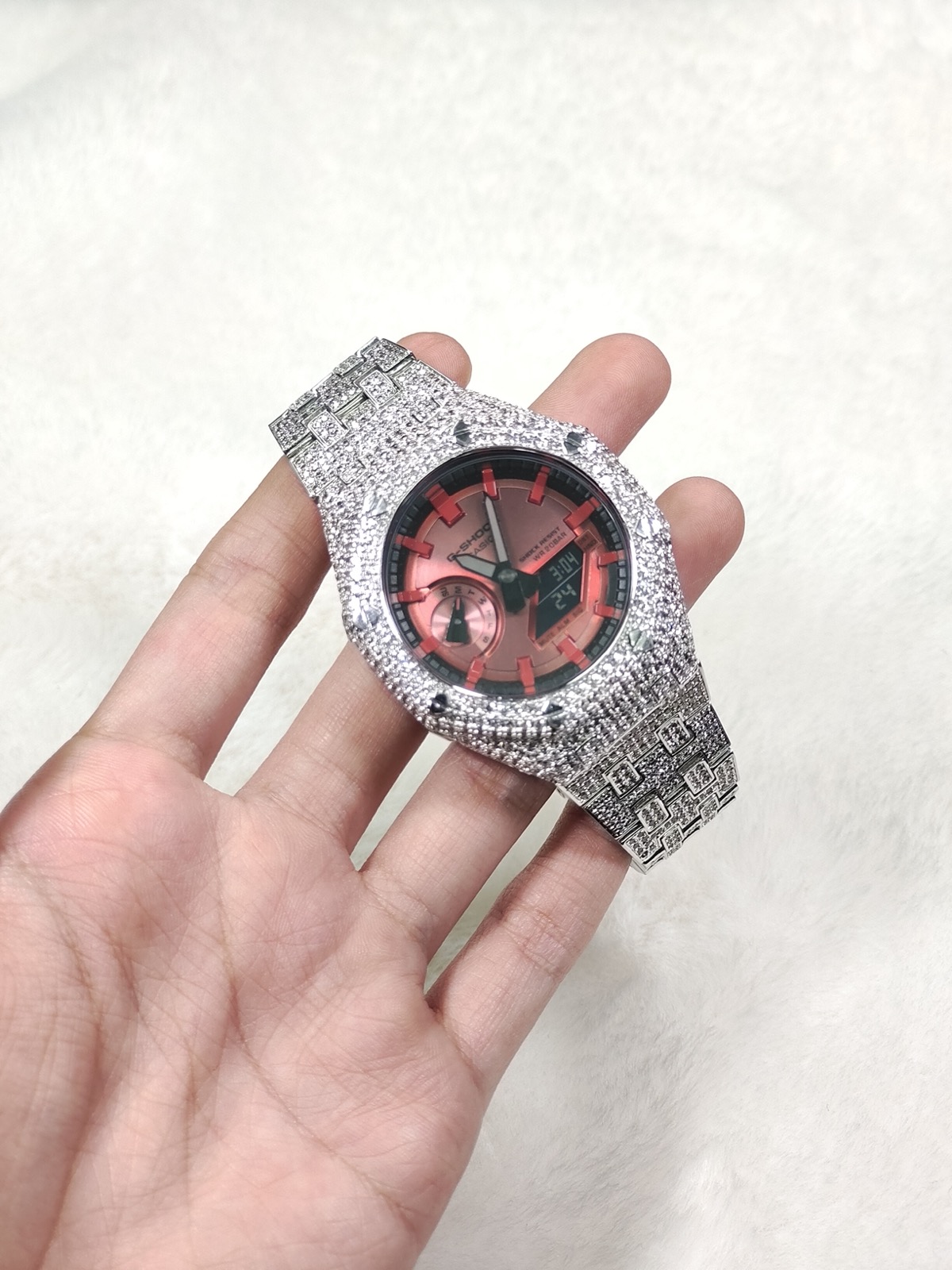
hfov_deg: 29.1
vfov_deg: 38.2
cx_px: 476
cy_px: 635
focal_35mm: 50
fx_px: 1833
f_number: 2.08
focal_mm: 7.55
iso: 65
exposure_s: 1/100
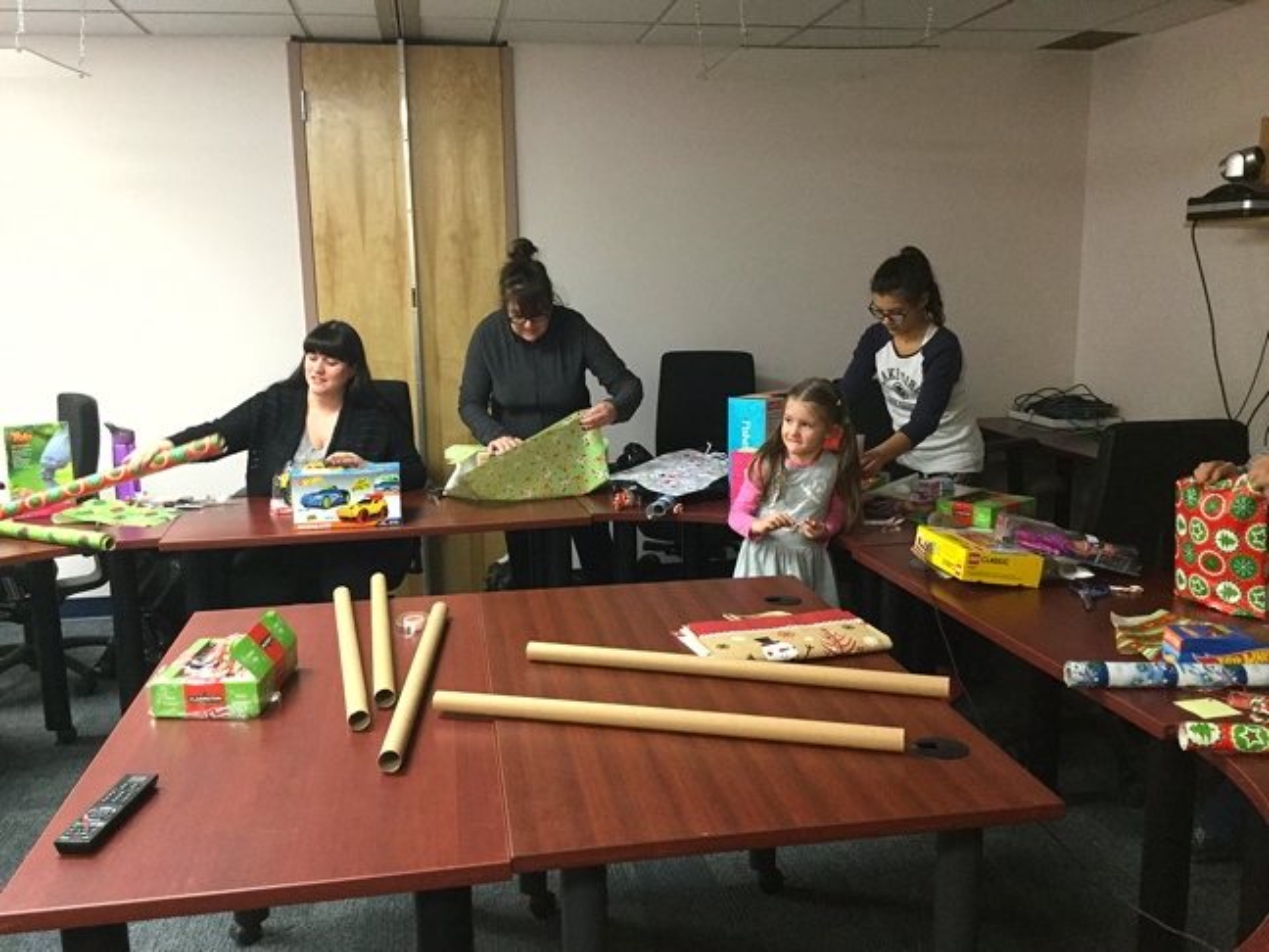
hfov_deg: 58.4
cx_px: 634
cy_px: 476
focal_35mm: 31
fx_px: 1136
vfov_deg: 45.4
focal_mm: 3.3
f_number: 2.4
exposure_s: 1/30
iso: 125
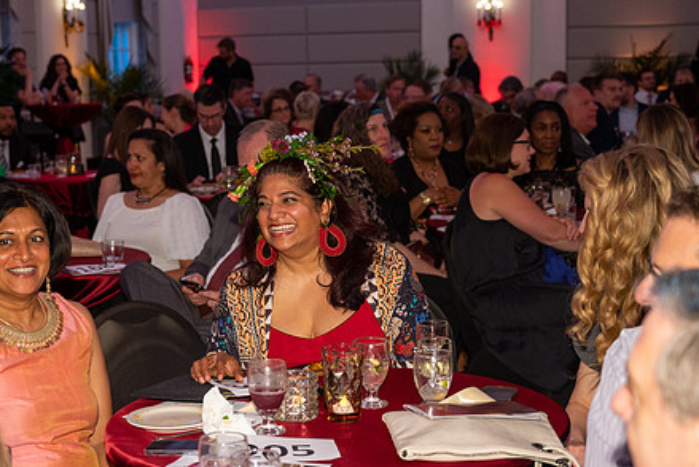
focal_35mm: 69
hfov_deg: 29.2
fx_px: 1340
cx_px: 286
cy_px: 244
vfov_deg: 19.7
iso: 1600
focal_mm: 49
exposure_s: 1/100
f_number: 4
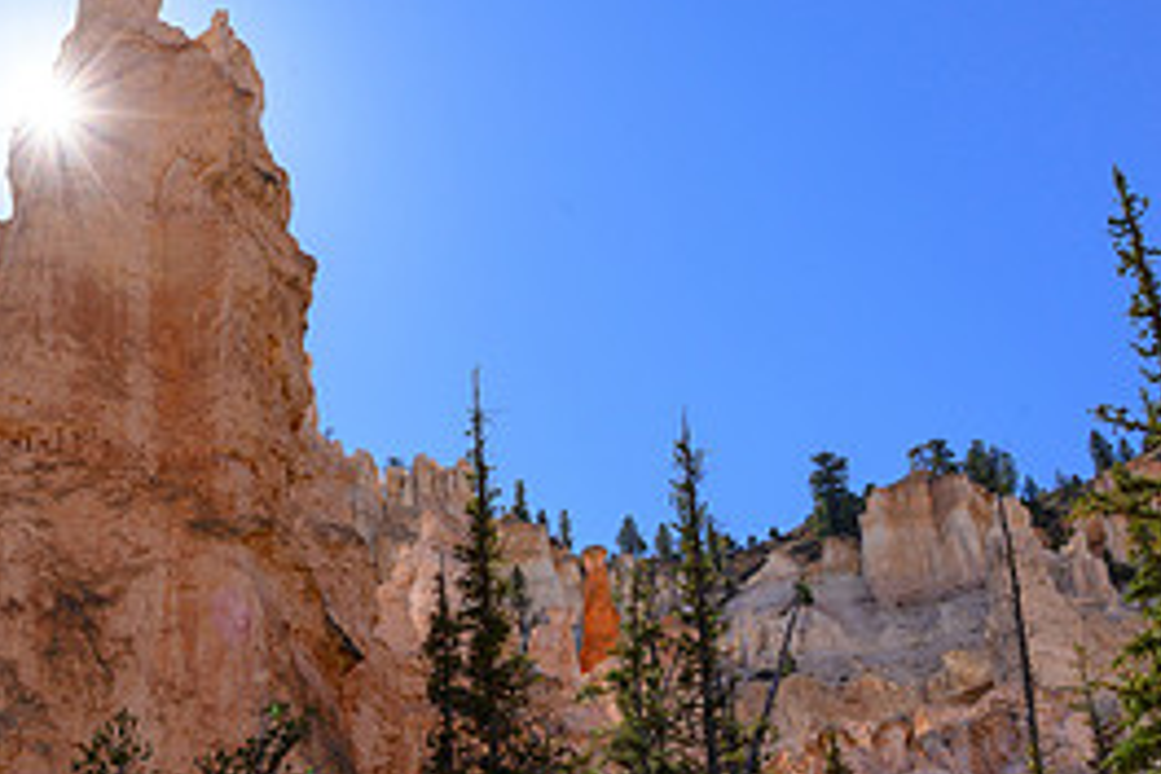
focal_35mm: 67
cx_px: 167
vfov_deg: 20.3
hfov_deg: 29.1
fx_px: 2161
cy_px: 409
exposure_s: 1/100
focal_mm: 30.5
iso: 100
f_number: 16
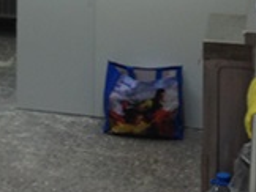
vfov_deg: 11.7
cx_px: -24
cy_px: -87
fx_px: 904
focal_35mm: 122
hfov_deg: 15.7
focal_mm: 4.12
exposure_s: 1/24
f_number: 2.4
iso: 50
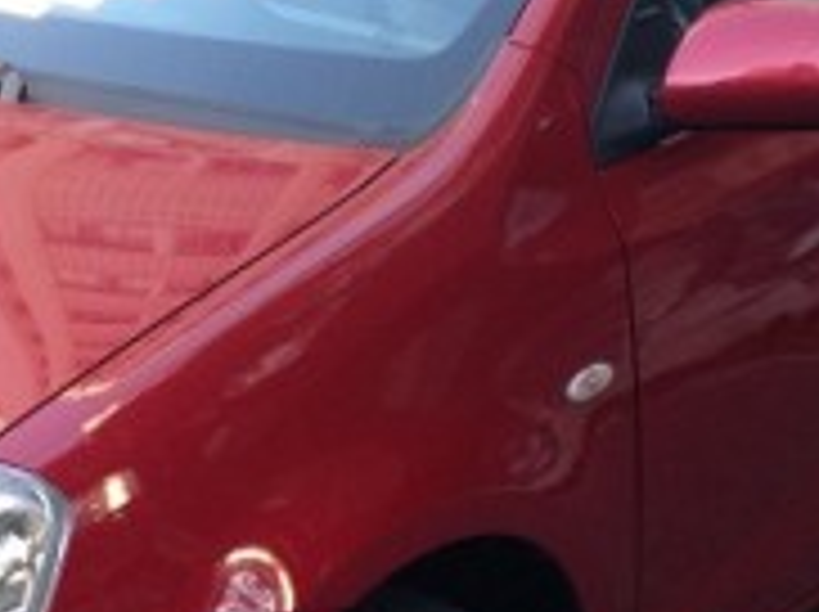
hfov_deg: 18.0
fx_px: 2575
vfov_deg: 13.6
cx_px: 230
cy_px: 324
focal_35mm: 109
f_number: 2.4
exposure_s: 1/60
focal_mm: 4.13
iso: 64
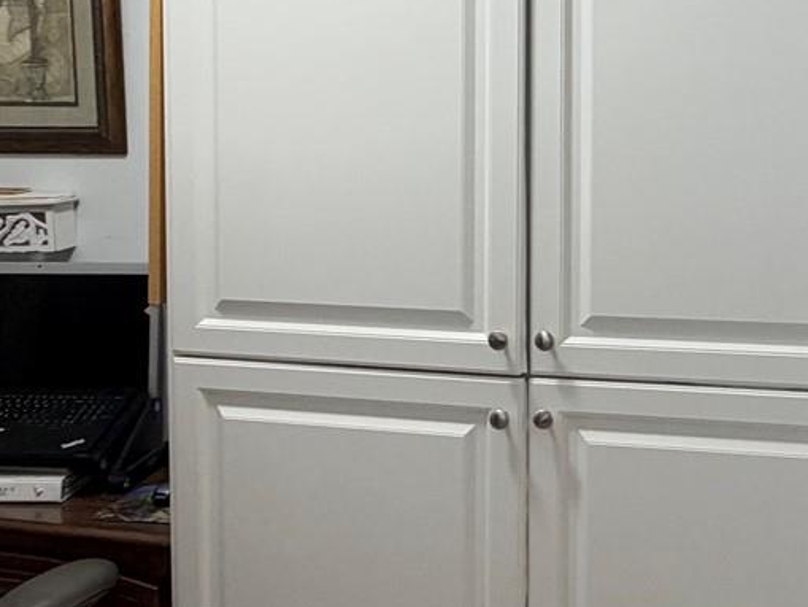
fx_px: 1027
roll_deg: -1.7
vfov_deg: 32.6
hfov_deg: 42.0
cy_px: 208
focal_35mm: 44
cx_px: 581
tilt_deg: -1.7
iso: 250
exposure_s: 1/60
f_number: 2.2
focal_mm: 2.22
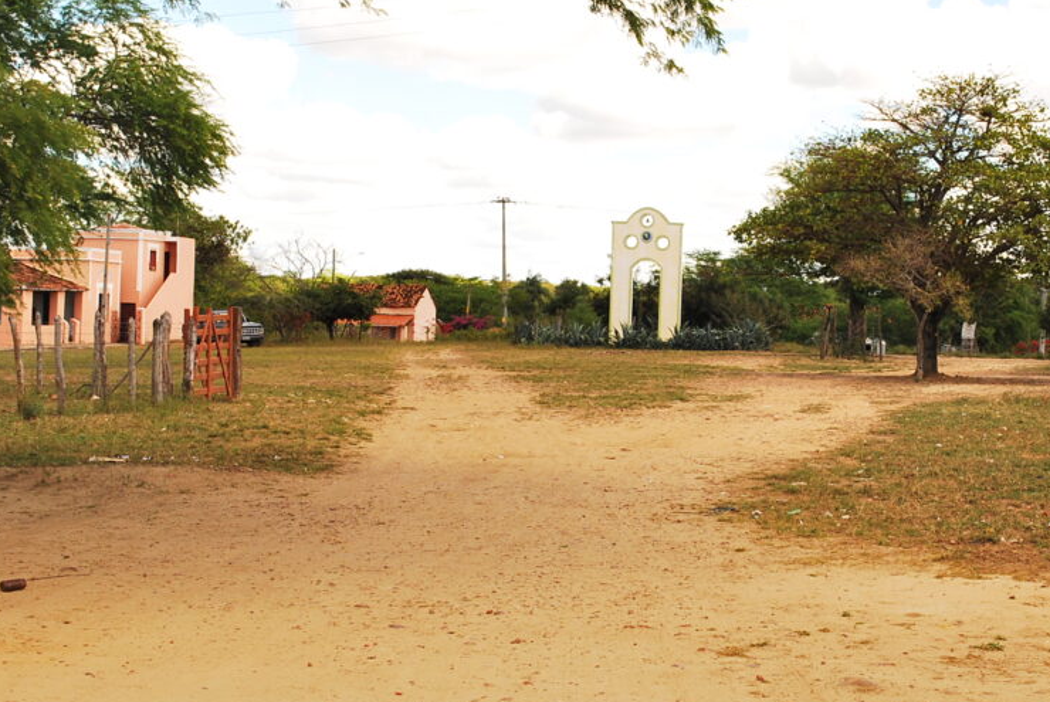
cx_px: 651
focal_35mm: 73
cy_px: 324
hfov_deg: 27.7
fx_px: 2122
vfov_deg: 18.8
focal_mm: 35
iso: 400
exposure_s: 1/200
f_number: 10
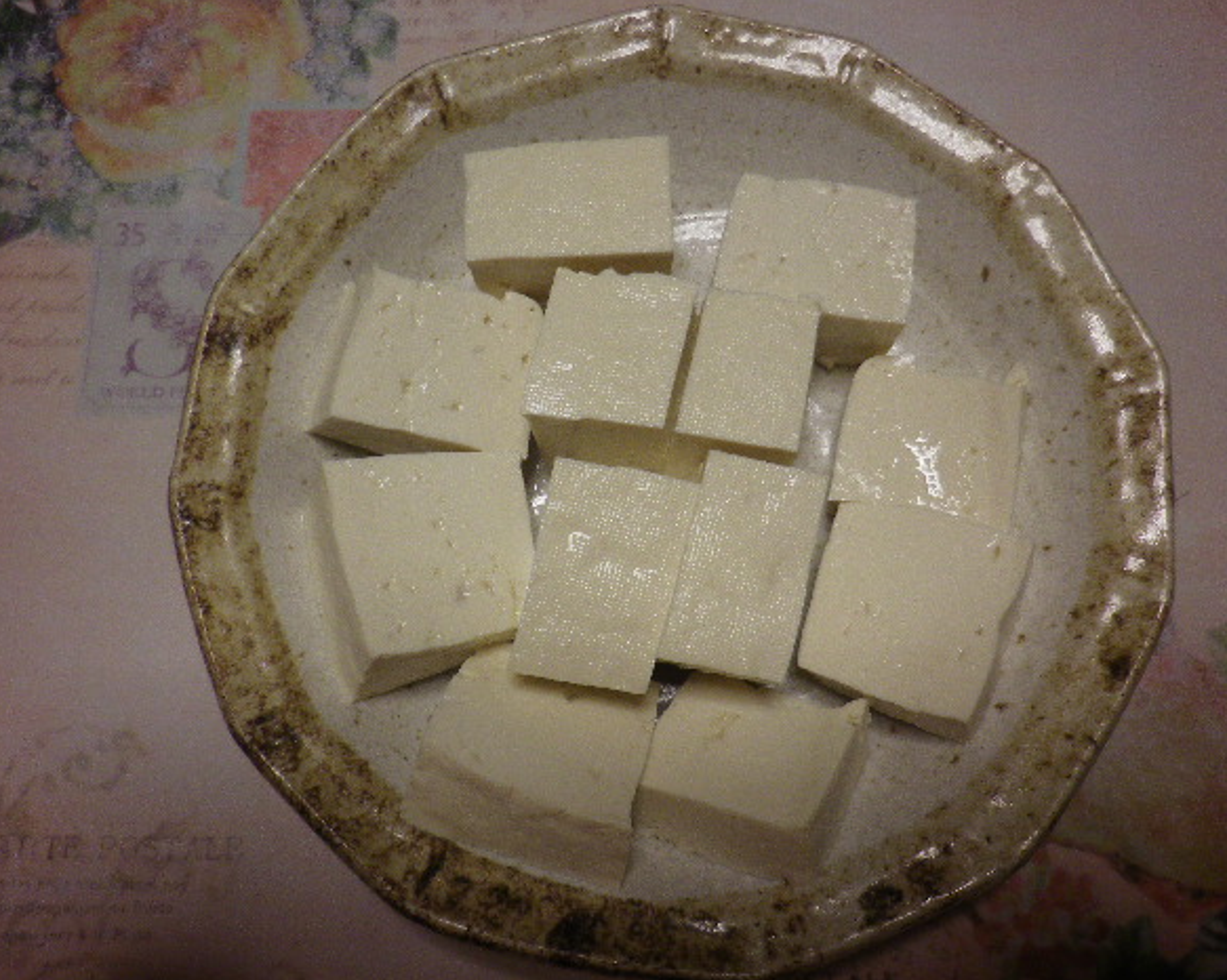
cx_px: 625
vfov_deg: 48.5
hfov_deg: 58.8
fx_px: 1089
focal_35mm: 30
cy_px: 479
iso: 125
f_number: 3.2
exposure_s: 1/50
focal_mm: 5
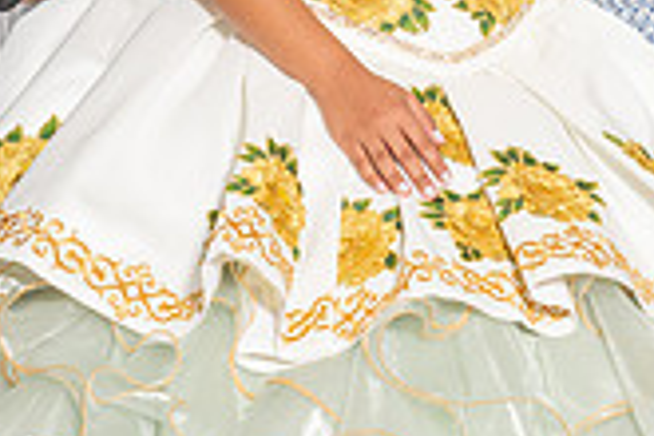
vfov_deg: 6.7
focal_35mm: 204
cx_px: 484
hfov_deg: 10.1
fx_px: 3706
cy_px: -109
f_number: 6.3
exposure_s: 1/200
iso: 200
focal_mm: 58
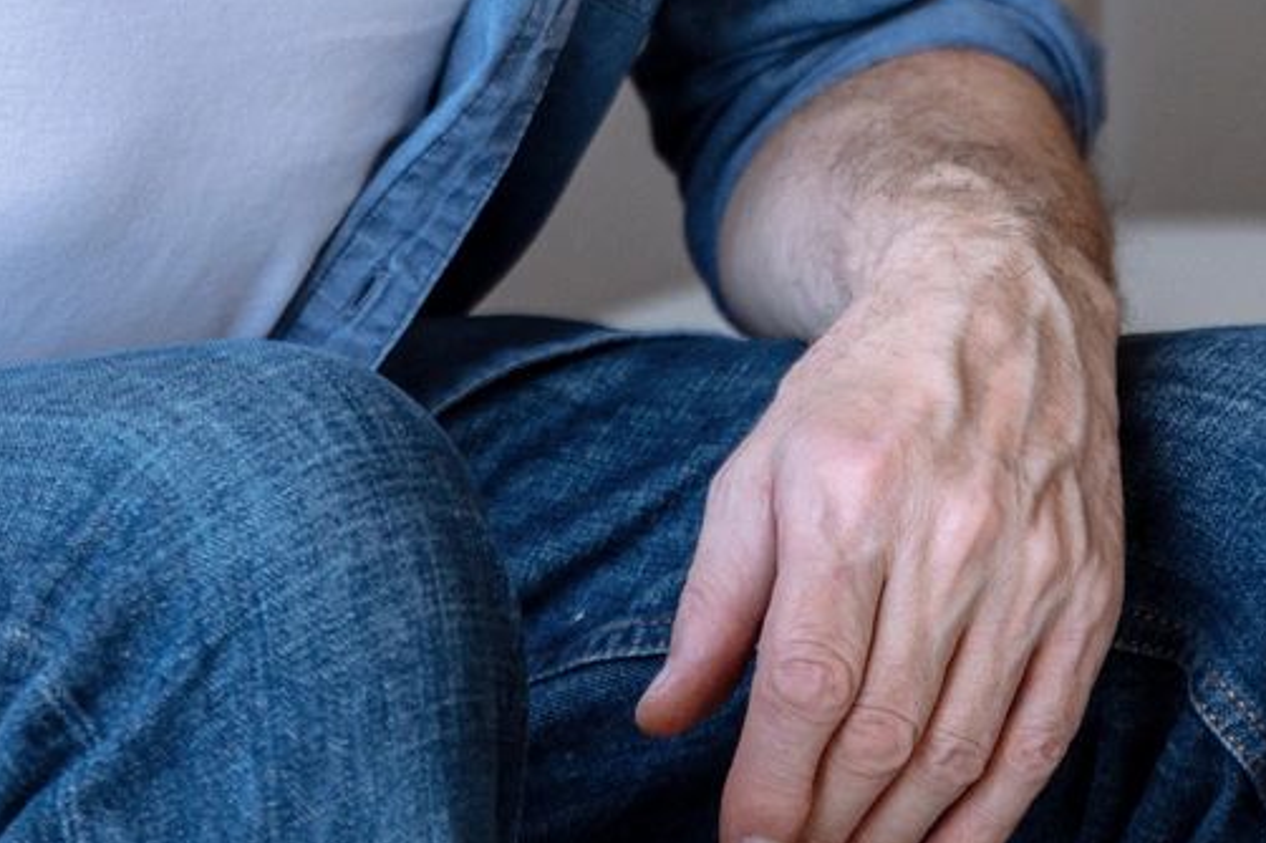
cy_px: -747
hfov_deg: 6.9
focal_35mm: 296
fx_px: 10402
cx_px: 78
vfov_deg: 4.6
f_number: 2.8
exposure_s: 1/200
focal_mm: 70
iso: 320
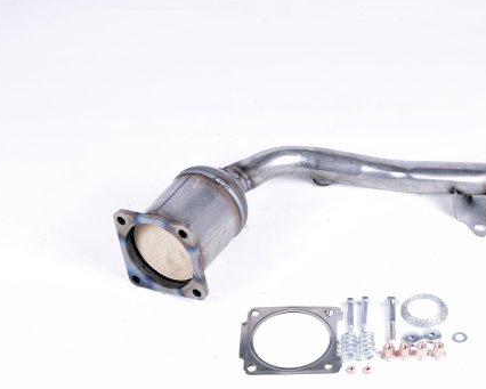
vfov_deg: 14.2
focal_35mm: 109
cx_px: 306
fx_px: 1563
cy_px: 224
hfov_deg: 17.6
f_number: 13
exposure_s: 1/60
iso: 200
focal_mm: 55
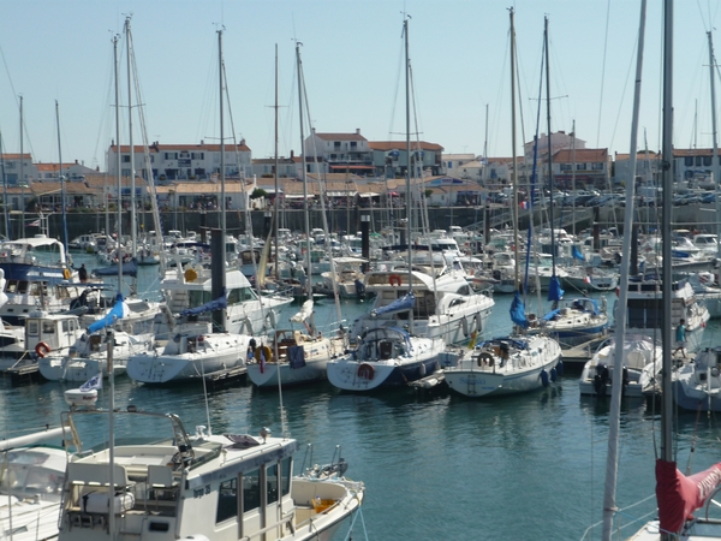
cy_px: 270
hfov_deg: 27.4
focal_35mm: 71
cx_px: 360
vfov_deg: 20.7
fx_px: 1479
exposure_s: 1/160
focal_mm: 11.7
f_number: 11
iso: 100
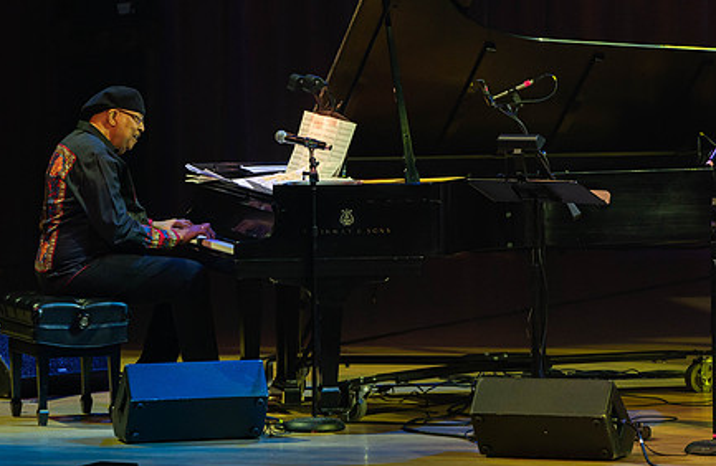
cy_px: 185
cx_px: 492
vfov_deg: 3.4
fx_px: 7761
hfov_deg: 5.3
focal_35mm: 393
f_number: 5.6
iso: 2500
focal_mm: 259
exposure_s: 1/160
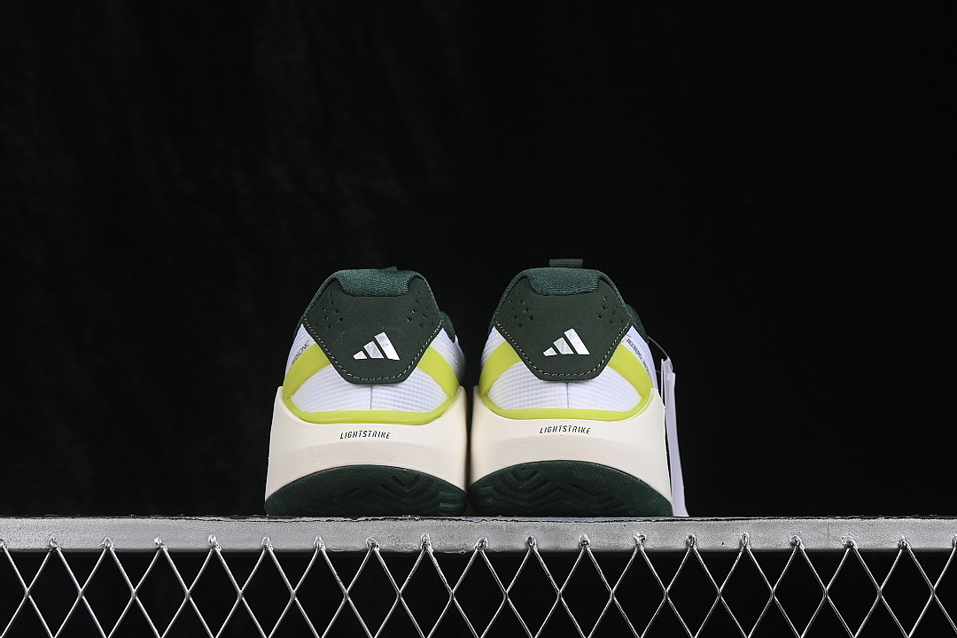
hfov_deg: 27.0
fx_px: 1994
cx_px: 478
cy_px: 319
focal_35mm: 75
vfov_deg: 18.2
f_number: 8
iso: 160
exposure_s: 1/80
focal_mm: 50
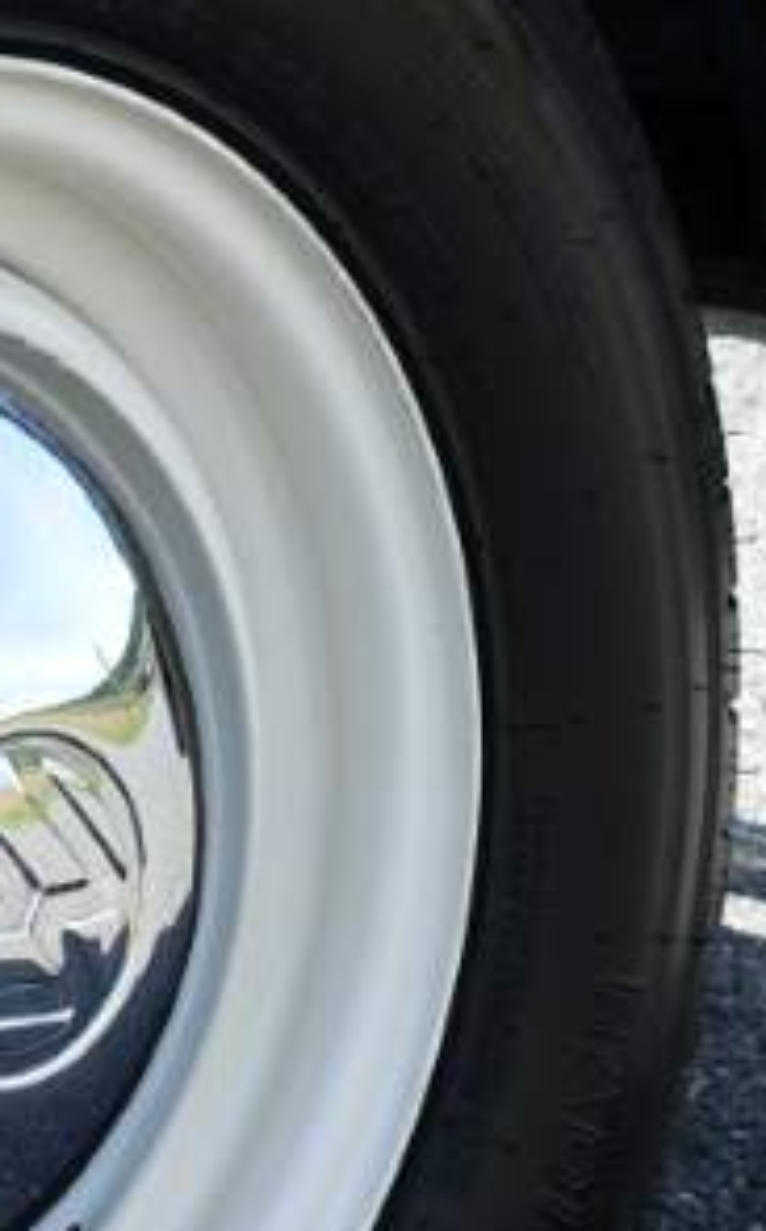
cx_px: -142
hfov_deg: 10.1
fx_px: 4288
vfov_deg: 16.1
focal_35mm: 128
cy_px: 121
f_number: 4
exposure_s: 1/320
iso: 125
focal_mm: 11.81
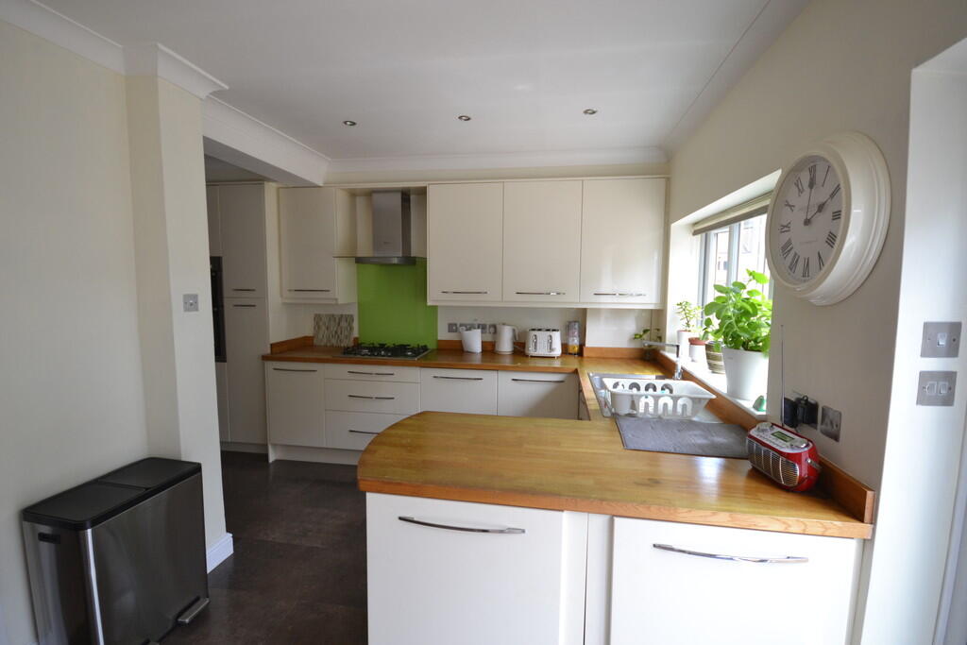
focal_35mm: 15
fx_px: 403
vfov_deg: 77.3
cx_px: 484
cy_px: 322
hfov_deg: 100.4
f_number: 4.5
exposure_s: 1/80
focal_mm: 10
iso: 400
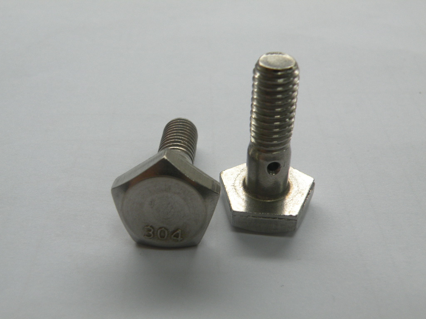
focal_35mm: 42
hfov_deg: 44.8
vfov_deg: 34.3
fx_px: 517
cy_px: 160
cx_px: 213
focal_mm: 7.4
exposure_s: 1/59.8
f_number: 3.2
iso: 79
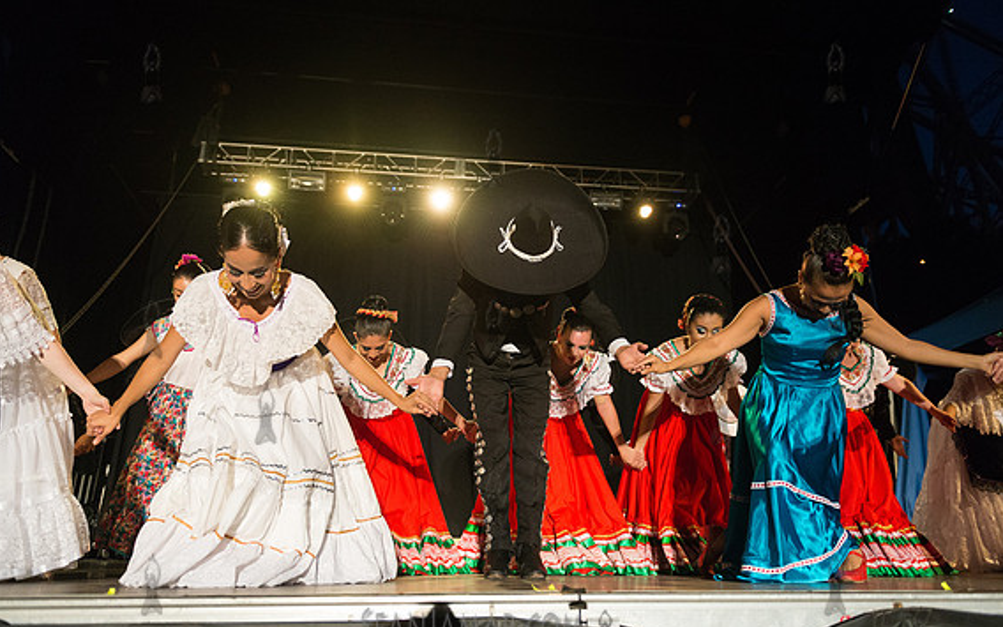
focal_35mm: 25
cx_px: 493
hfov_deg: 72.5
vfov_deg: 49.3
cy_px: 328
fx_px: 683
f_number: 2.8
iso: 4000
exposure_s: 1/500
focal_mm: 24
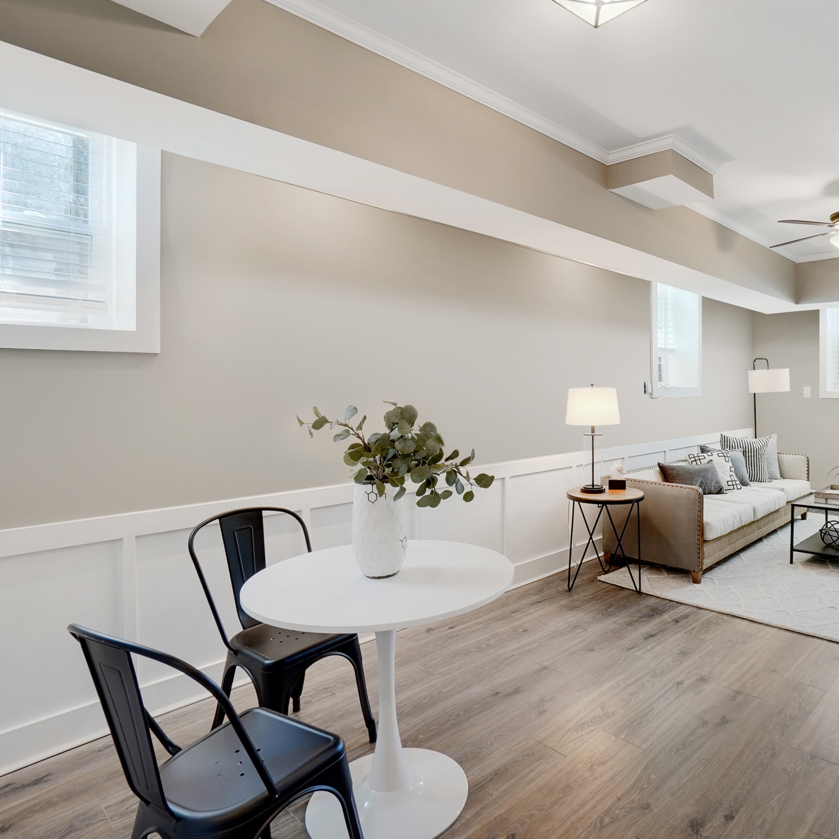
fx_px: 548
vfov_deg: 74.8
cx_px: 577
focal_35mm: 20
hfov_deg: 72.0
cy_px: 401
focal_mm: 10
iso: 320
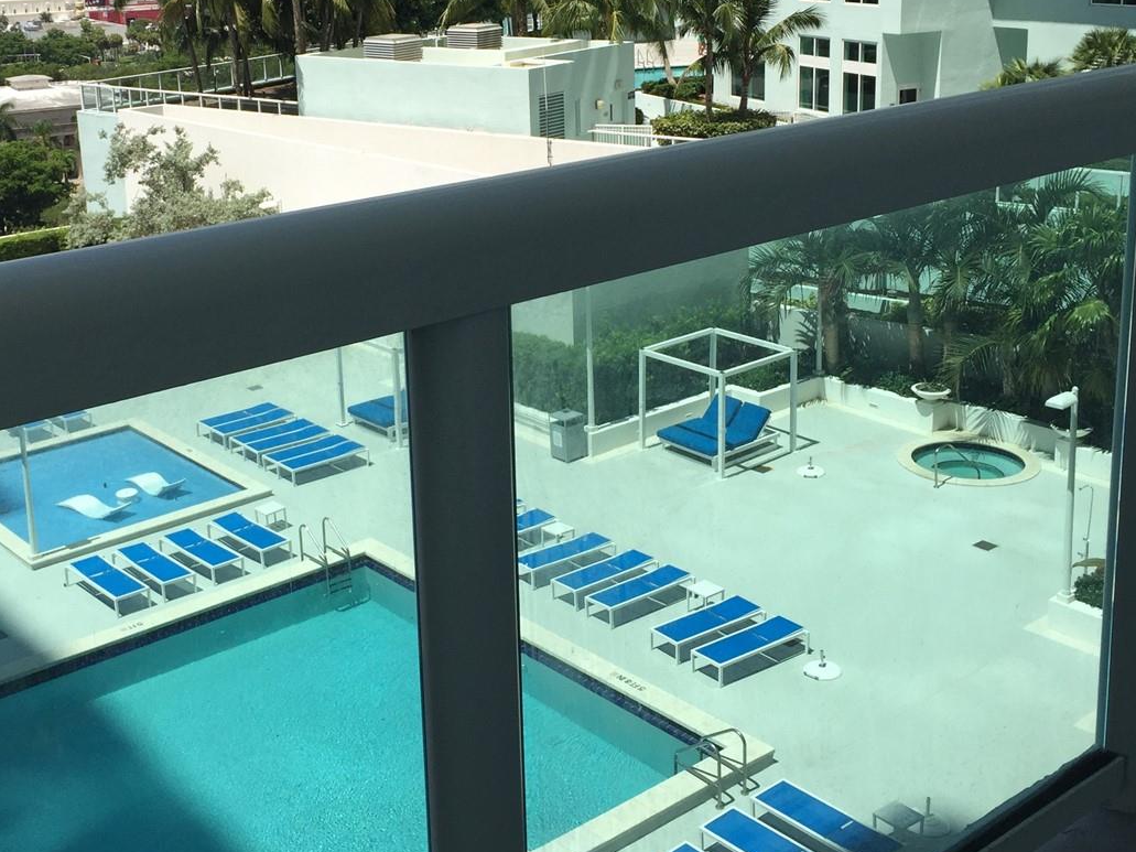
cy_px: 277
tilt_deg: -13.2
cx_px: 475
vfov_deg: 31.9
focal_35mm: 45
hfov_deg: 41.9
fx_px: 1477
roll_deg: +1.8
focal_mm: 4.15
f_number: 2.2
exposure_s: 1/2326
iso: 32
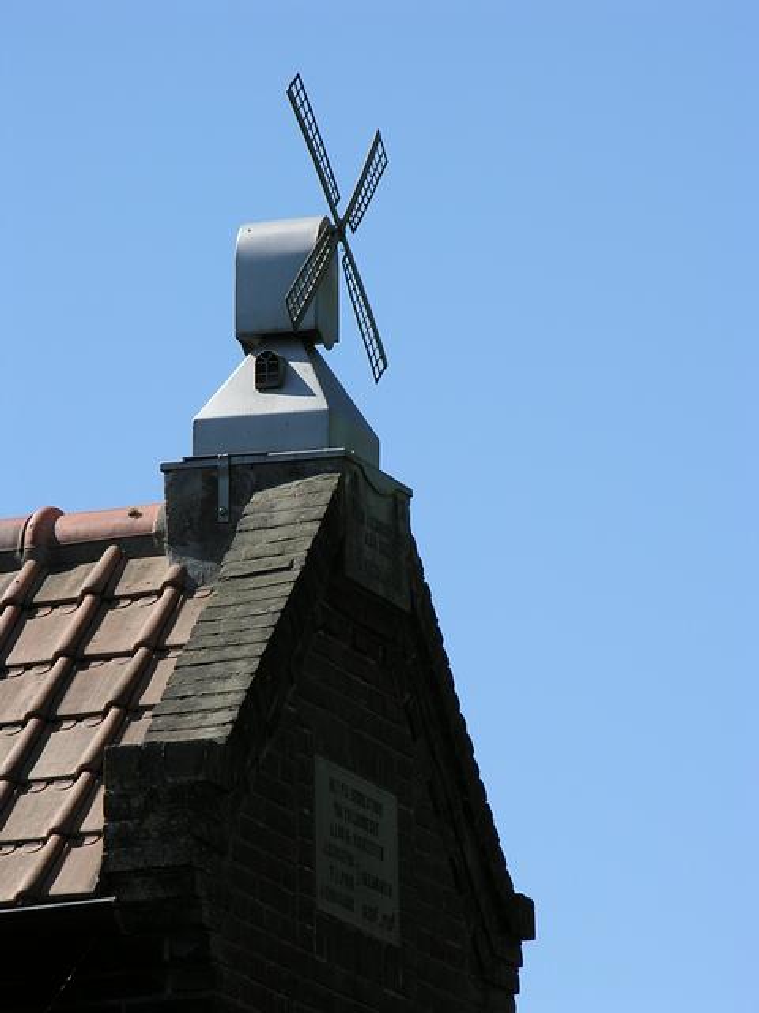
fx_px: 10232
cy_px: 506
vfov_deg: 5.7
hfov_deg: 4.2
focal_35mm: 350
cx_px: 380
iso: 50
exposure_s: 1/125
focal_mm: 89
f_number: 7.4
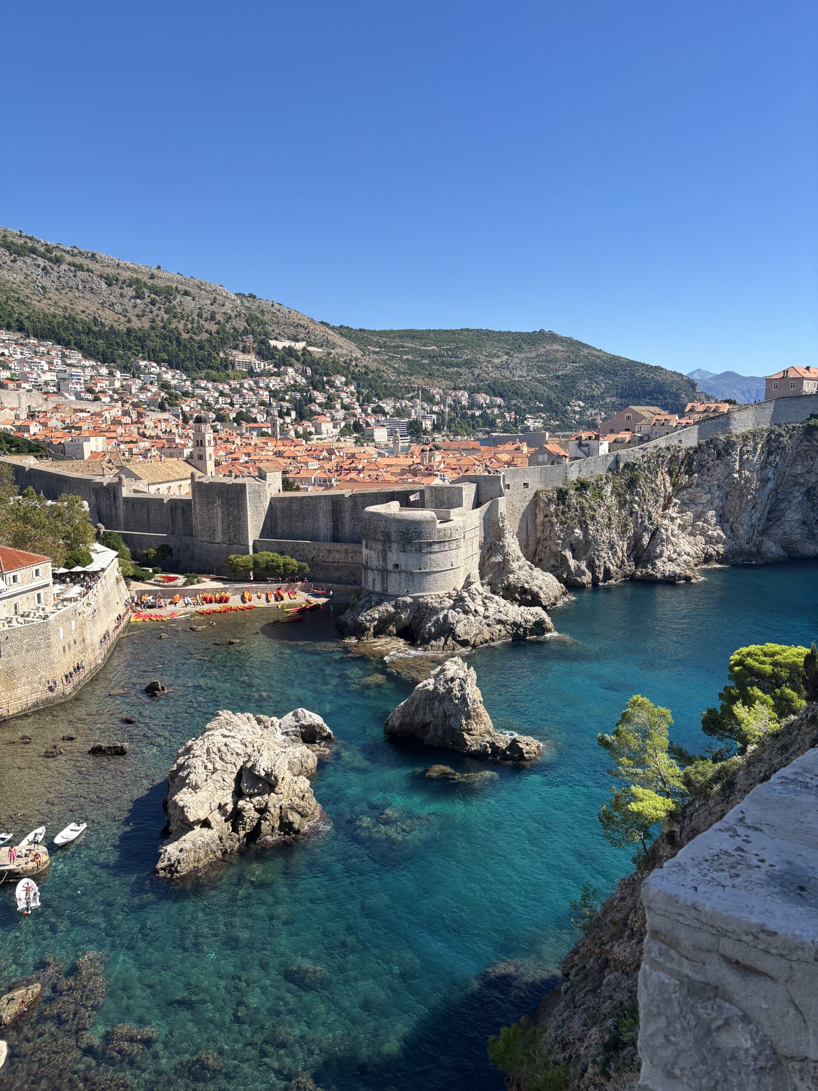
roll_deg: -0.1
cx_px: 409
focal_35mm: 26
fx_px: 819
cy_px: 546
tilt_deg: -6.7
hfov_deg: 53.1
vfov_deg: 67.3
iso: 50
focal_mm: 5.96
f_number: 1.6
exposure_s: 1/2639
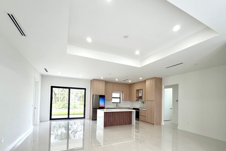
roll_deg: -0.6
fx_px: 107
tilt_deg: +0.2
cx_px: 115
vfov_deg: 69.0
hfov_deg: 93.3
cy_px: 97
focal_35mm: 17
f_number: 2.2
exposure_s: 1/120
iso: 100
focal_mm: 2.22
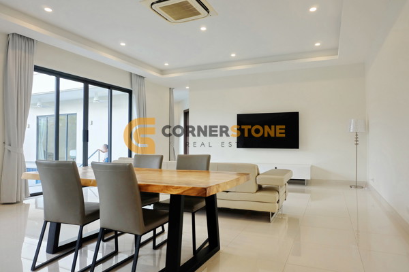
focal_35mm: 24
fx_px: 273
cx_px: 204
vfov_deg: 53.1
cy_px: 136
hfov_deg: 73.7
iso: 400
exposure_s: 1/160
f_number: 4.5
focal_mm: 16
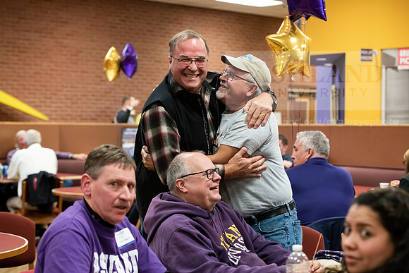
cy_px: 136
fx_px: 886
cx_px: 204
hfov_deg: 26.0
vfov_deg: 17.5
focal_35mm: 78
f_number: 4
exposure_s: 1/160
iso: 1600
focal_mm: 78
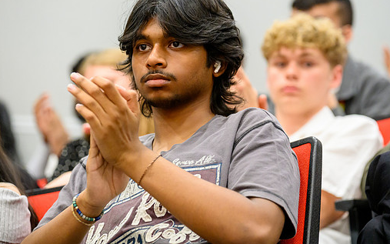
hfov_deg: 14.9
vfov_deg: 9.4
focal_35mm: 140
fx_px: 1488
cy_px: 114
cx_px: 190
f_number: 3.2
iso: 7200
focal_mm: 119
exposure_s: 1/320
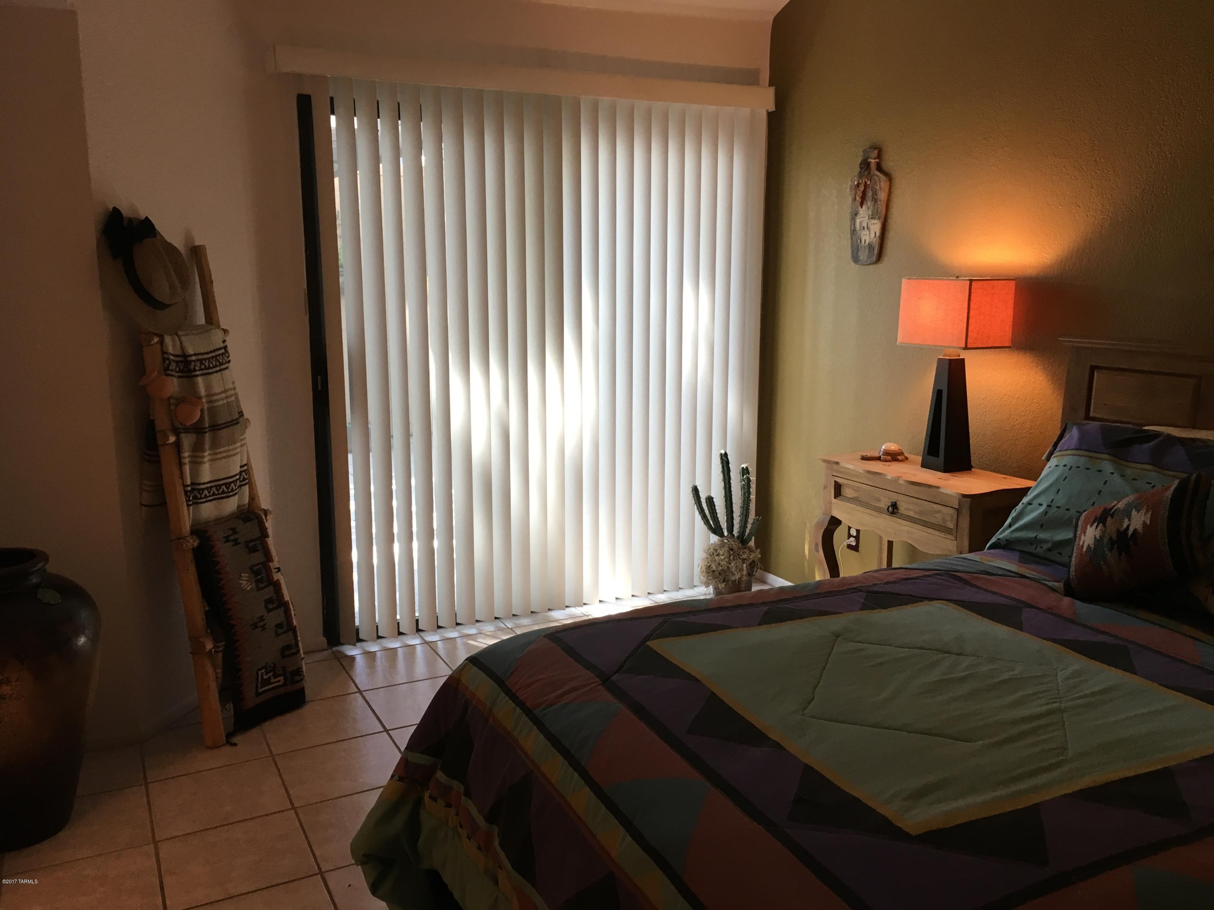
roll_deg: +0.6
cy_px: 455
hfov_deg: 61.7
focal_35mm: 29
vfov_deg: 48.2
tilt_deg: -9.6
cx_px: 607
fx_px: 1017
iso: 64
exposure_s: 1/30
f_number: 2.2
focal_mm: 4.15
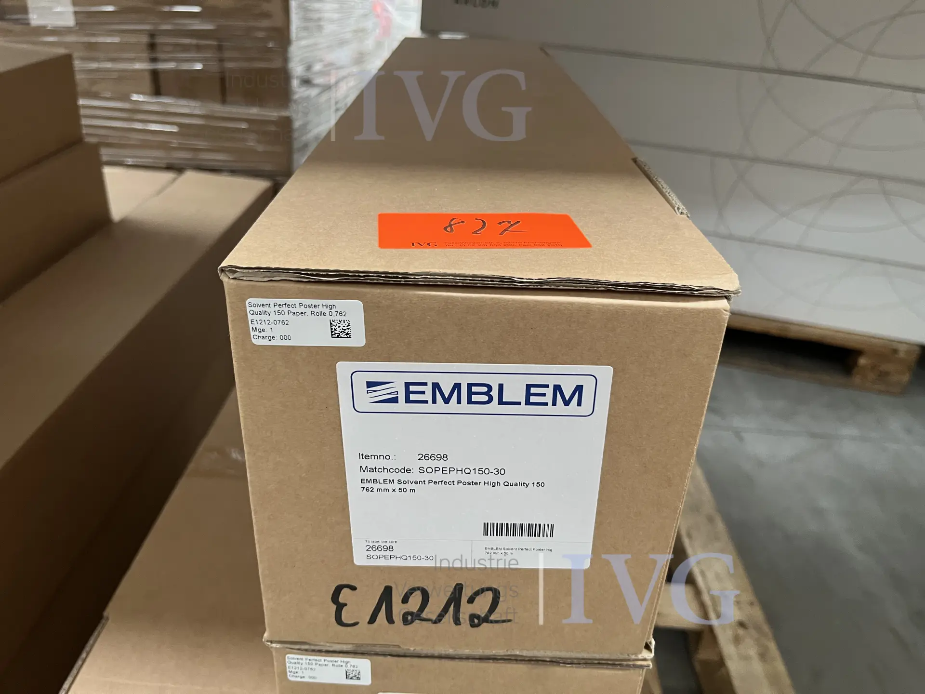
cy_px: 347
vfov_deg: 53.1
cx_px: 462
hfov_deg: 67.3
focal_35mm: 26
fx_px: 695
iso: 200
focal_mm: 5.1
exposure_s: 1/60
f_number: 1.6
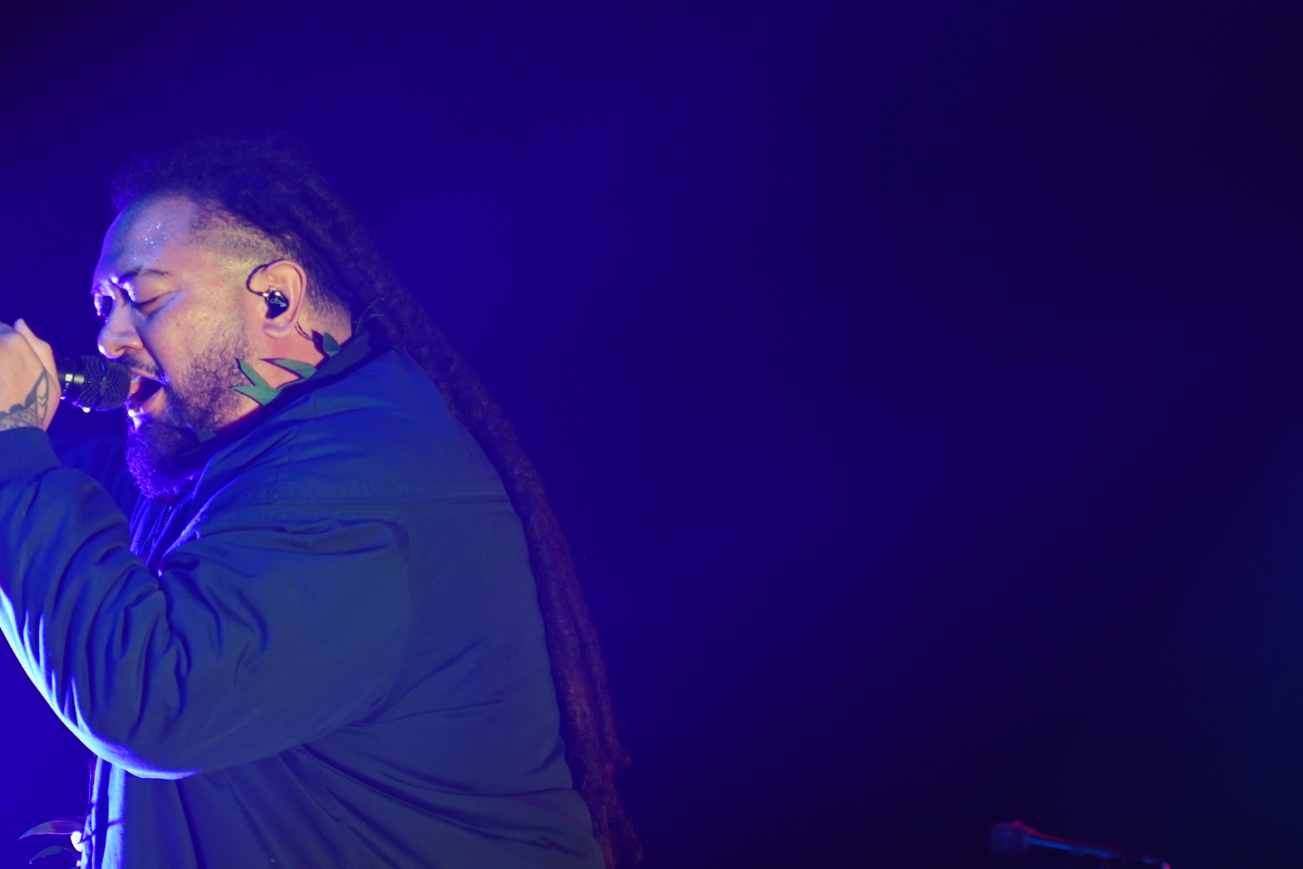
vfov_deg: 6.7
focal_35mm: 204
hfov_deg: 10.1
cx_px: 384
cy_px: 583
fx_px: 7383
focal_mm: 105
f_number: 4
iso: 800
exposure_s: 1/125
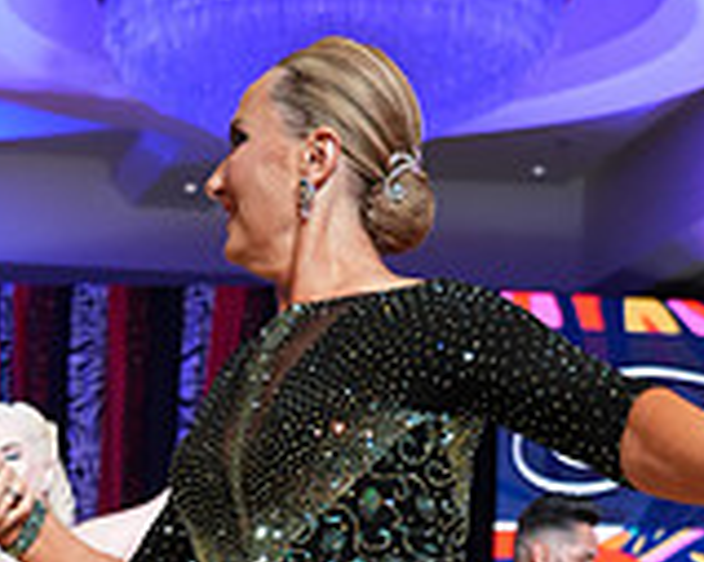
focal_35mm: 130
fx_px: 2707
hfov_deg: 14.7
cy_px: 943
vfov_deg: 11.2
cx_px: 60
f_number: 4
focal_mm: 38
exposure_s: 1/200
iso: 2000
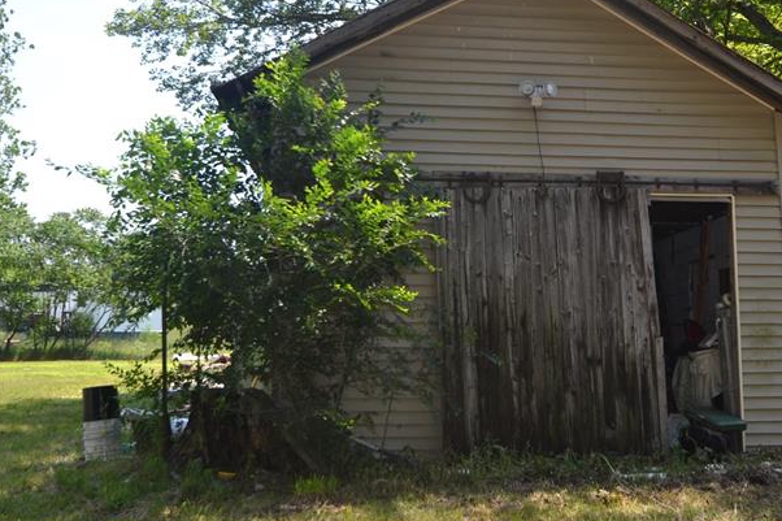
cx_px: 501
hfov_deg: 38.6
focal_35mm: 51
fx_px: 1107
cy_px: 208
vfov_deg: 26.4
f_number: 5
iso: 100
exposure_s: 1/200
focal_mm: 20
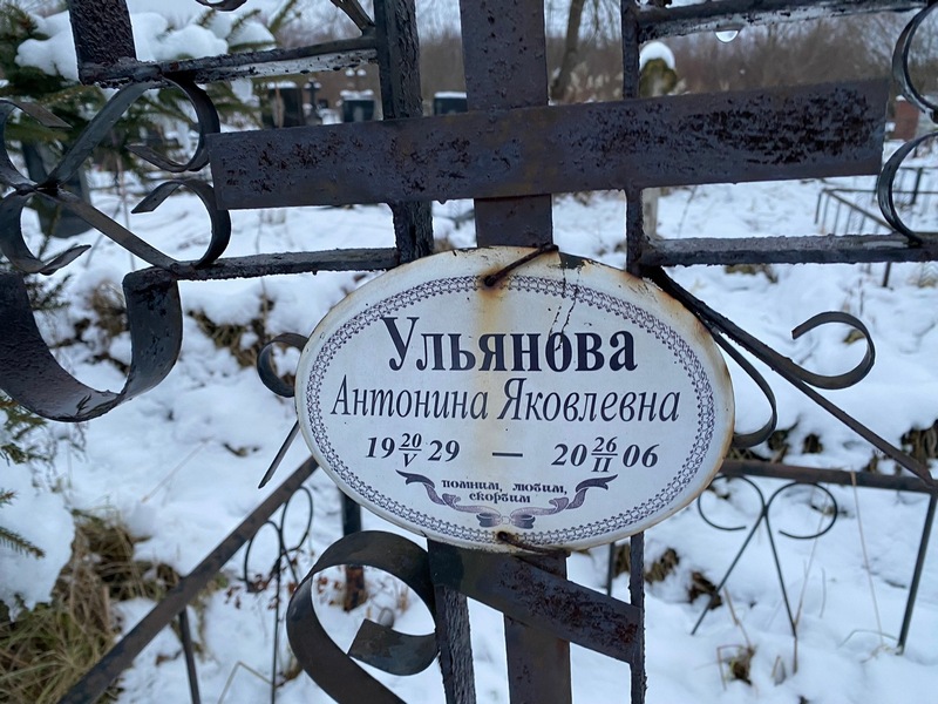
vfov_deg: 53.1
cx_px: 469
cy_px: 352
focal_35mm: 26
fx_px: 705
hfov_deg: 67.3
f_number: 1.8
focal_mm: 4.25
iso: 125
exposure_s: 1/67
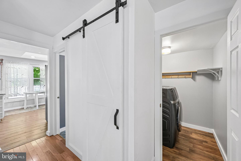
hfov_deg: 104.3
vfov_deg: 81.2
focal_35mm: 14
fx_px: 94
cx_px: 120
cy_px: 80
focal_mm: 14
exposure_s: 1/4
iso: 400
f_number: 8
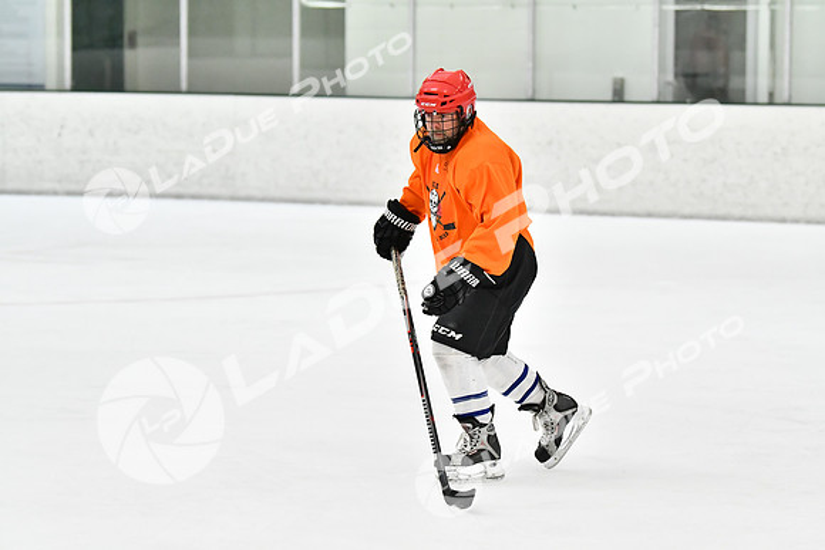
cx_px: 412
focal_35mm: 153
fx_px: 3507
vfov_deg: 9.0
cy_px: 275
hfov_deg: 13.4
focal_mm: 102
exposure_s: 1/1250
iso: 5000
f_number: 2.8
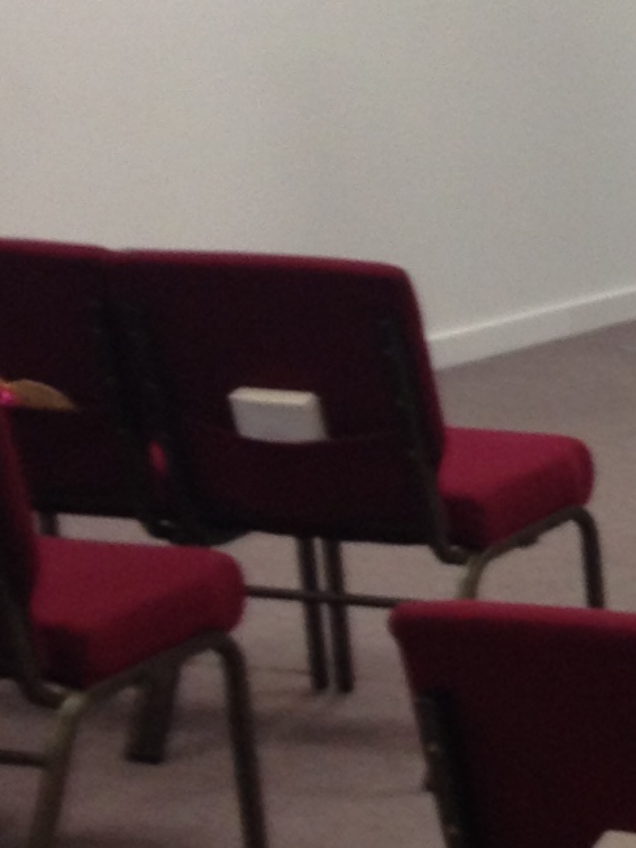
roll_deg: +0.1
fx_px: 4310
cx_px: 1331
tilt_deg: -5.7
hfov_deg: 8.0
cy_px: 98
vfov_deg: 11.2
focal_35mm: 176
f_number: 2.4
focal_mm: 4.28
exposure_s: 1/20
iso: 64
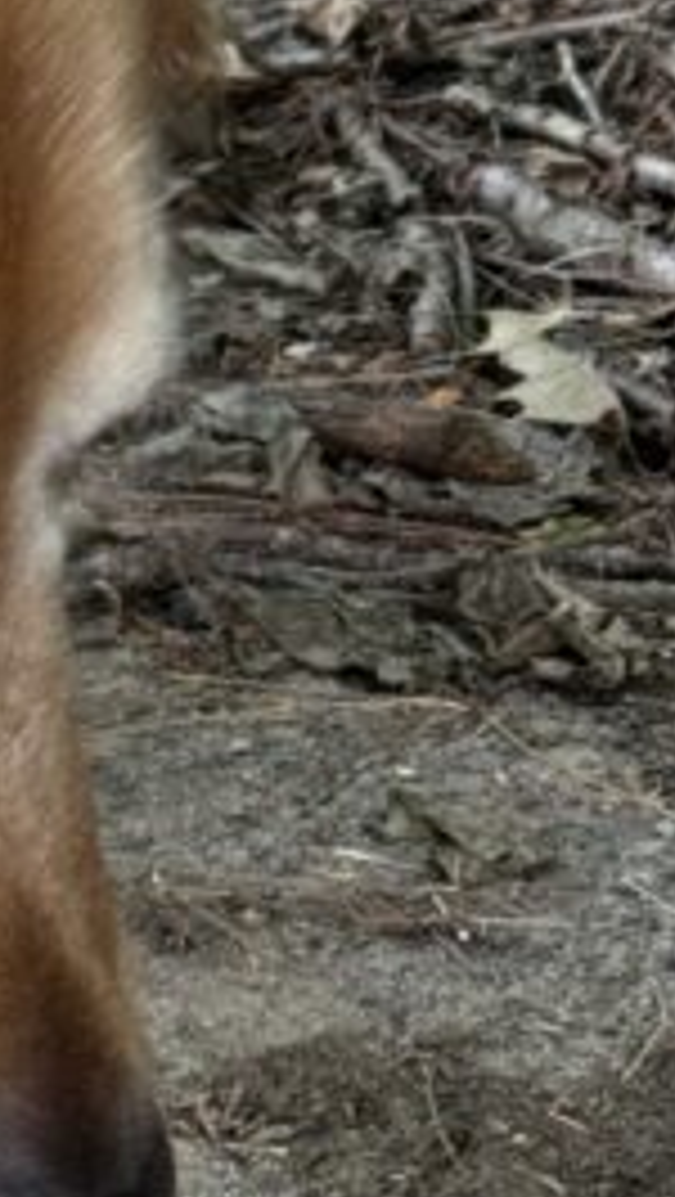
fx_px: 6384
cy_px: 549
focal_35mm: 201
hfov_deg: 6.0
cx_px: -387
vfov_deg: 10.7
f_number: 1.78
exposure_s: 1/160
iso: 64
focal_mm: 6.76
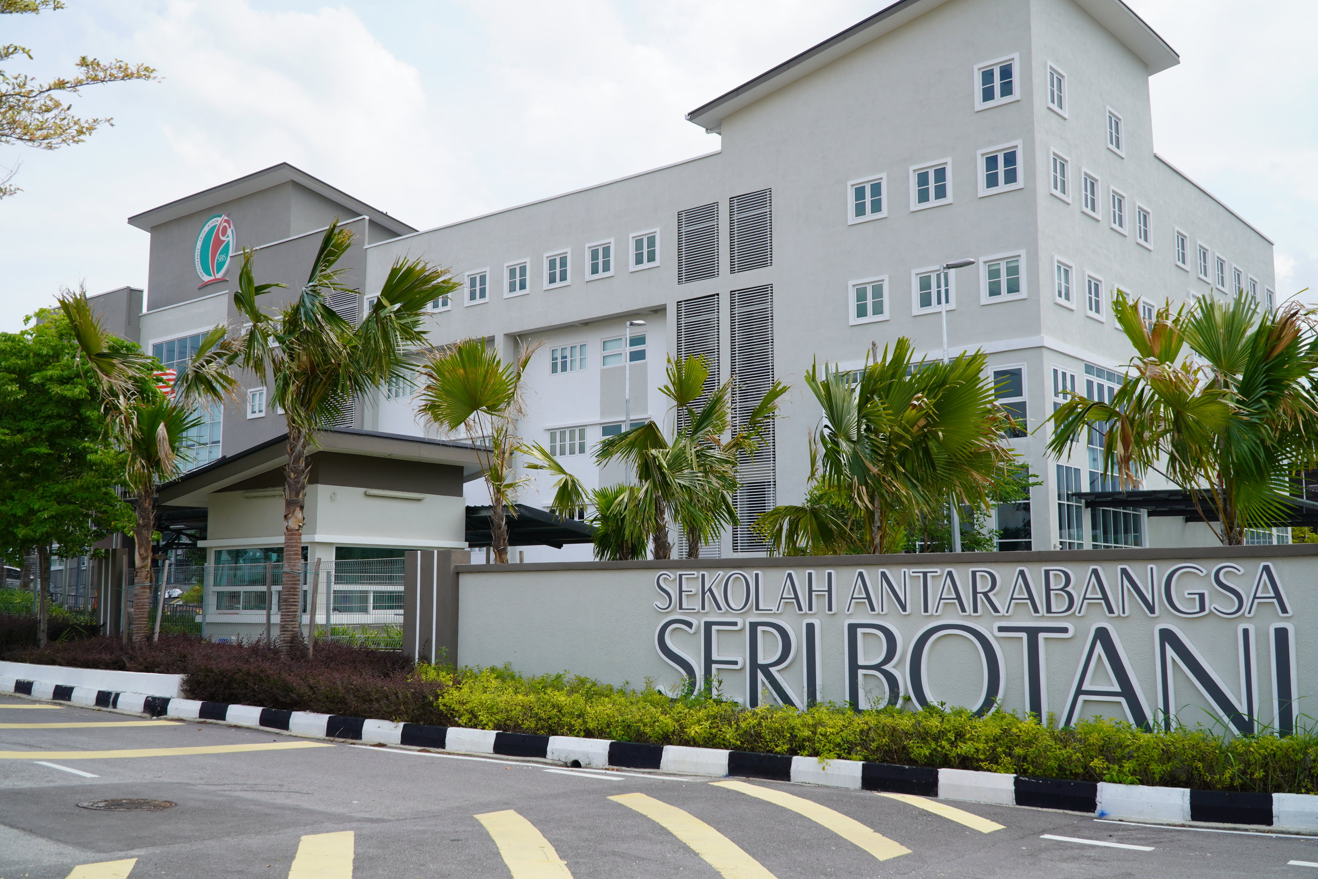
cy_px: 440
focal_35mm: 32
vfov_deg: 41.7
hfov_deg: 59.5
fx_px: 1153
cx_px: 659
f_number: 9
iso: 100
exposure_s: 1/125
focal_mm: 21
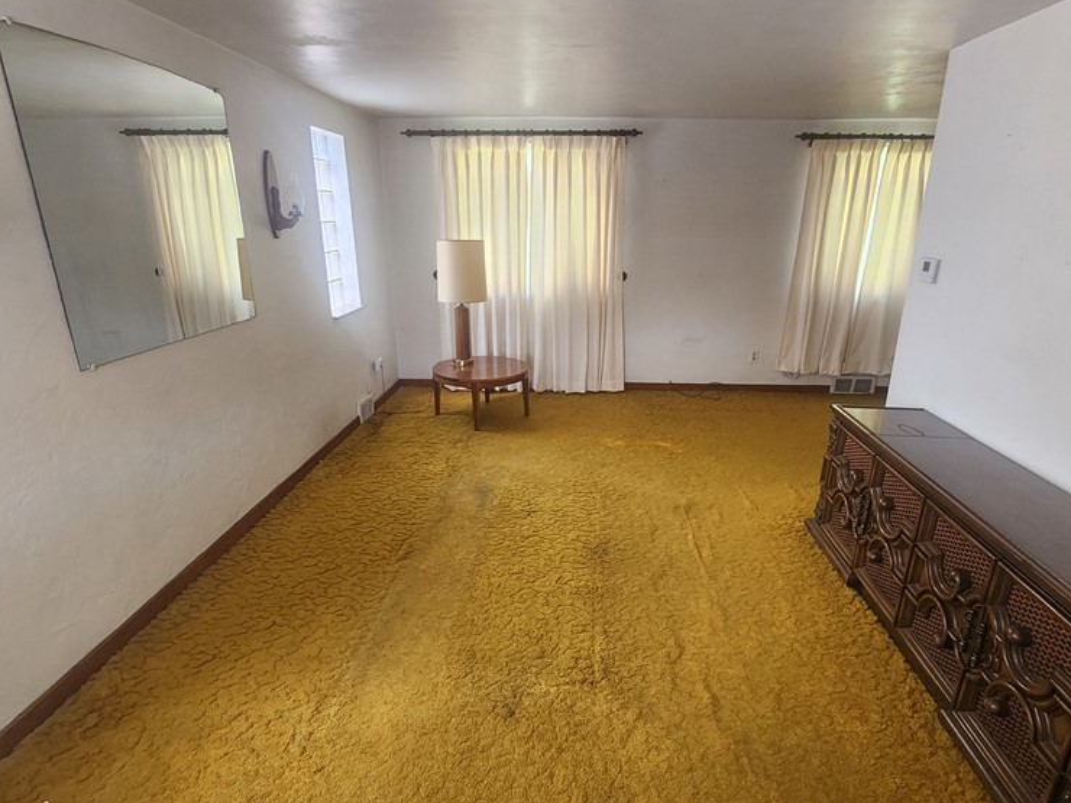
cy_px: 425
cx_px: 567
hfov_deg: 87.7
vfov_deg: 71.5
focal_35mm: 18
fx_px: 557
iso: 320
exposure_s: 1/40
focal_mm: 2.2
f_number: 2.2
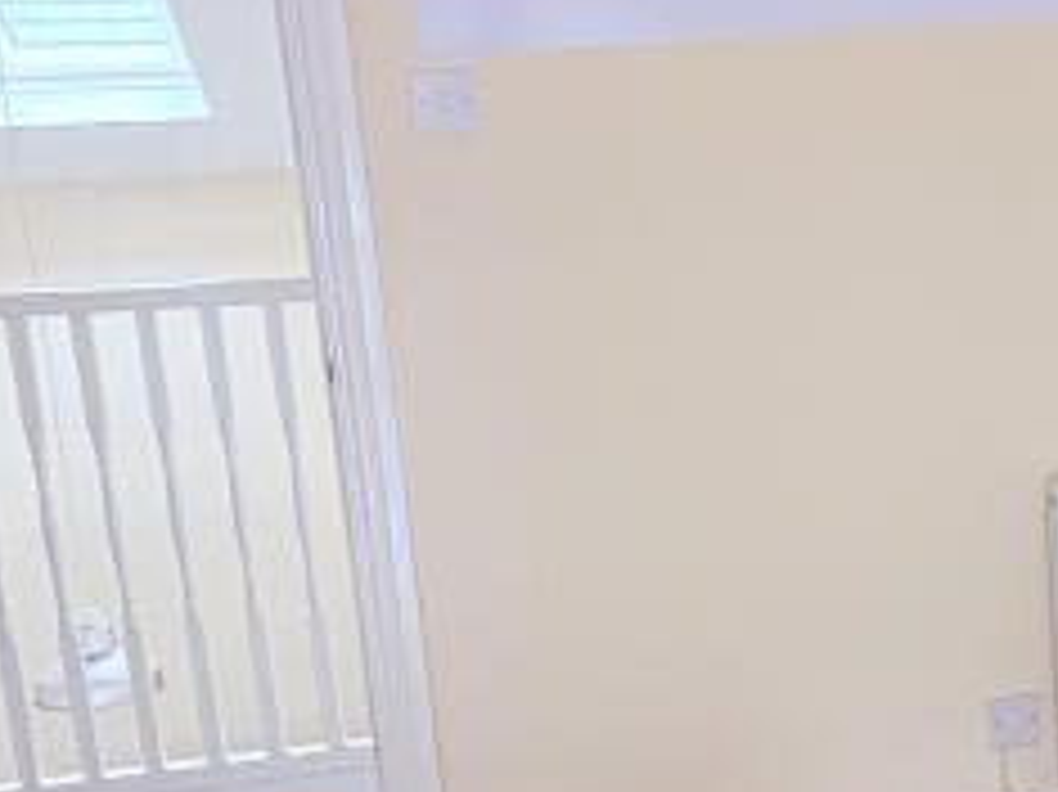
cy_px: 490
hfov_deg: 28.3
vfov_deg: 23.9
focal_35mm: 61
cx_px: 1211
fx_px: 1863
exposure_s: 1/89
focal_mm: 2.22
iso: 200
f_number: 2.2
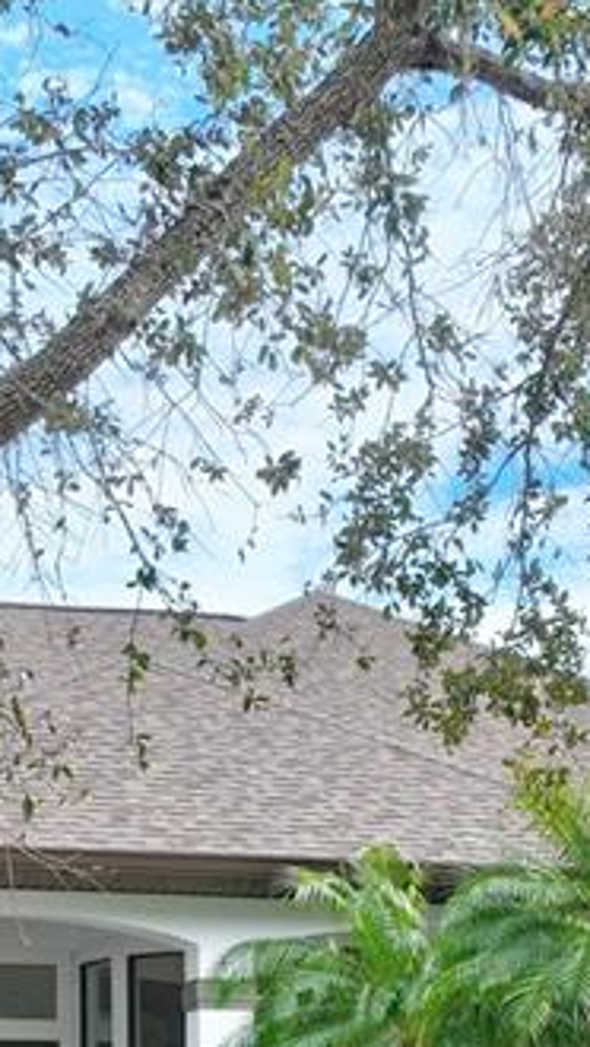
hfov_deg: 14.9
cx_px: 247
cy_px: 1161
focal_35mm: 81
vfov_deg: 24.4
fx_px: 2249
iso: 280
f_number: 2.8
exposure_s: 1/1600
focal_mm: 12.3
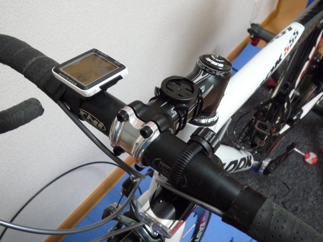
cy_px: 121
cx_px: 162
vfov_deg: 32.9
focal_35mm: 44
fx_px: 411
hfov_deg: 42.9
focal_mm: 7.8
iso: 400
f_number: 4.3
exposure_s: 1/15
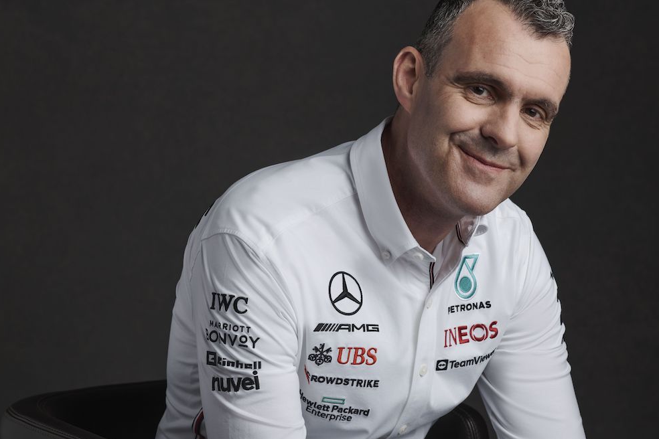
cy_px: 246
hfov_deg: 18.9
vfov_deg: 12.7
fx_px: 1977
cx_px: 369
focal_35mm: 108
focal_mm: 85
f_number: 9
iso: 250
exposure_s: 1/250
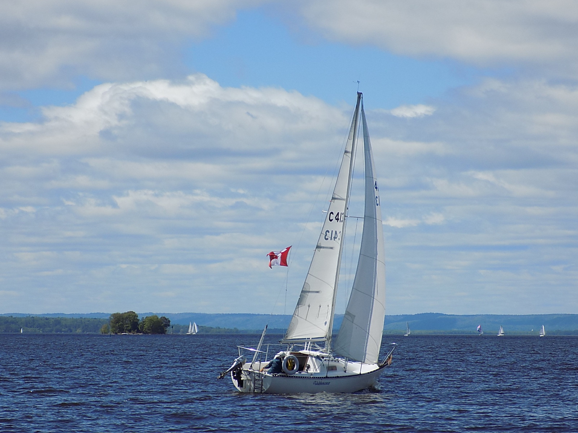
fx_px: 3173
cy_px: 216
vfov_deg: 7.8
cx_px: 289
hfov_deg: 10.4
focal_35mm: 190
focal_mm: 33.7
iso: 80
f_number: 5.4
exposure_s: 1/640
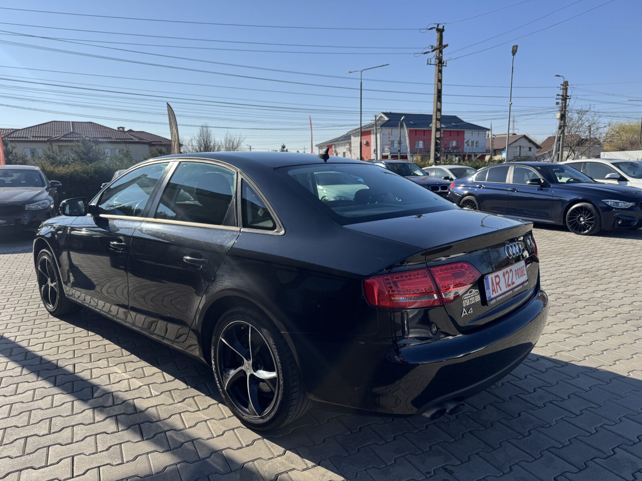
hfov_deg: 71.6
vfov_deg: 56.8
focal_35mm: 24
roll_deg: +1.0
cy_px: 240
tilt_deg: -9.2
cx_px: 321
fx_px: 445
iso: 80
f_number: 1.78
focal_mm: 6.76
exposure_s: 1/3597
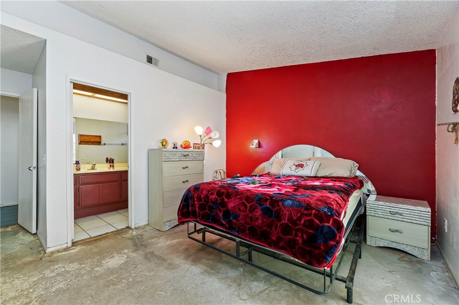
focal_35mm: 14
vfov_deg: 81.1
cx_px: 230
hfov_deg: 104.3
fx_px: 178
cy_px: 152
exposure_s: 1/2
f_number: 10
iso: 500
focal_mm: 14
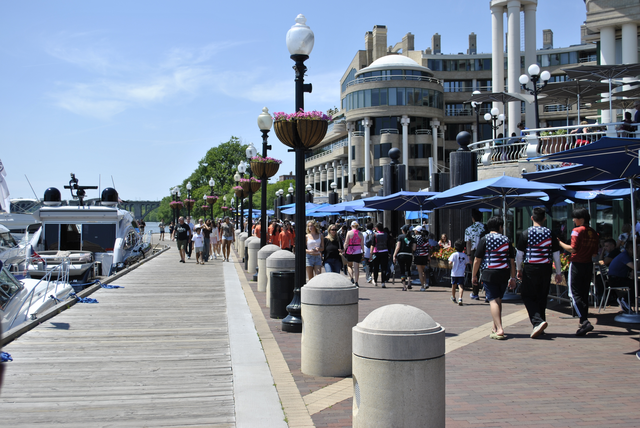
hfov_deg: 46.3
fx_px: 748
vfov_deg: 32.0
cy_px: 214
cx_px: 320
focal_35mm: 42
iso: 100
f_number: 5
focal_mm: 28
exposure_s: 1/640
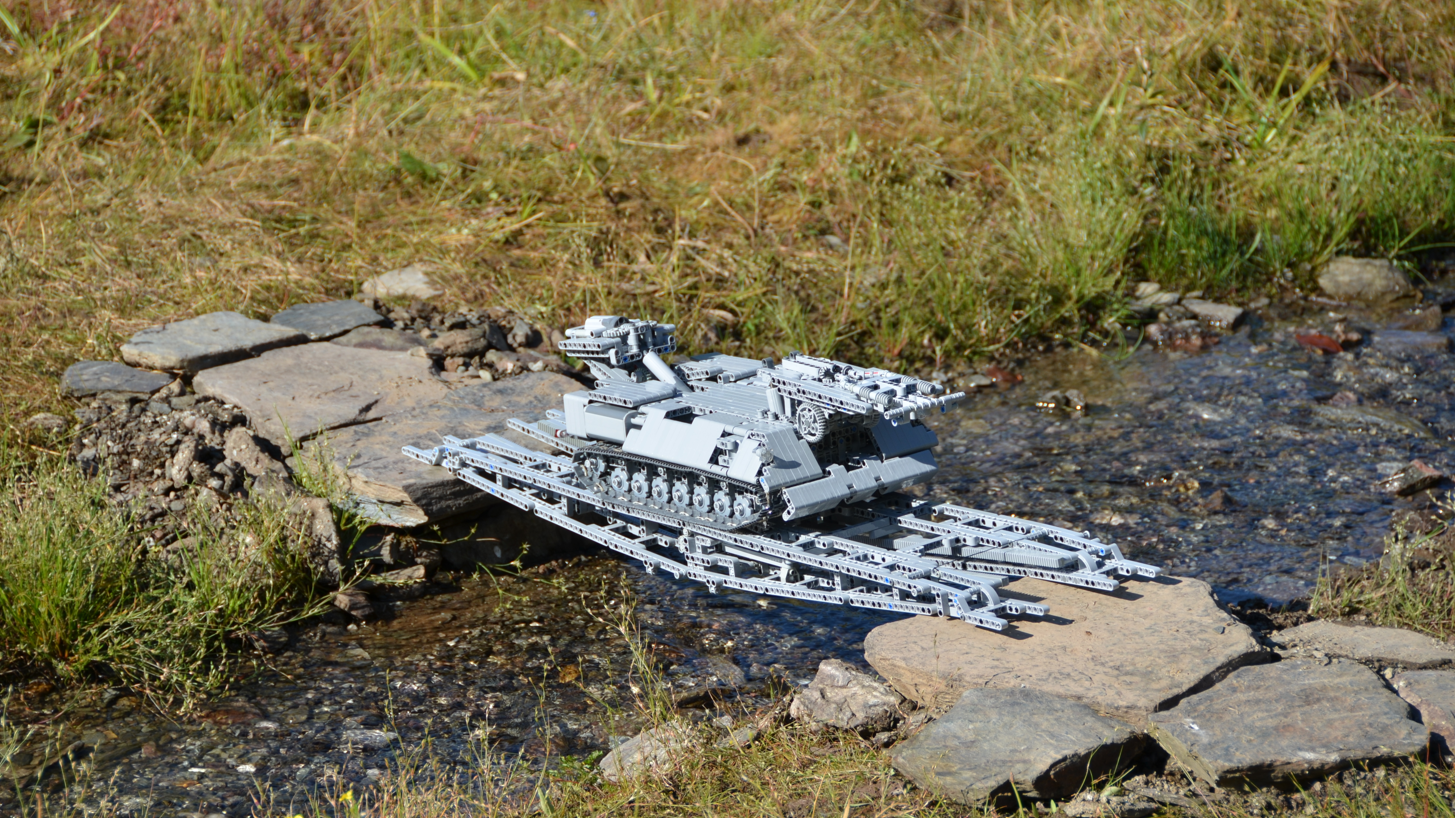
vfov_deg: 7.3
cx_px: 724
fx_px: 6386
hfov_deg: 13.0
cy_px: 448
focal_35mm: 166
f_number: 5.6
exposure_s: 1/500
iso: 100
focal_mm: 105
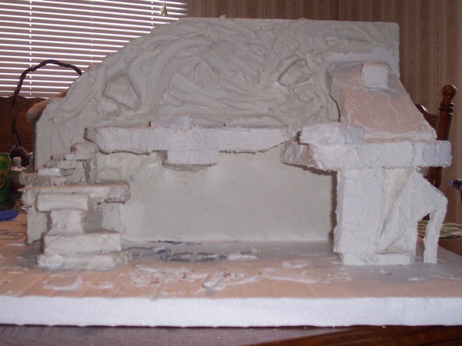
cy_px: 173
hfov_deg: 36.2
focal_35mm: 53
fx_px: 707
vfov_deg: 27.5
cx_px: 231
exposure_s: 1/60
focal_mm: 8.6
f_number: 3.4
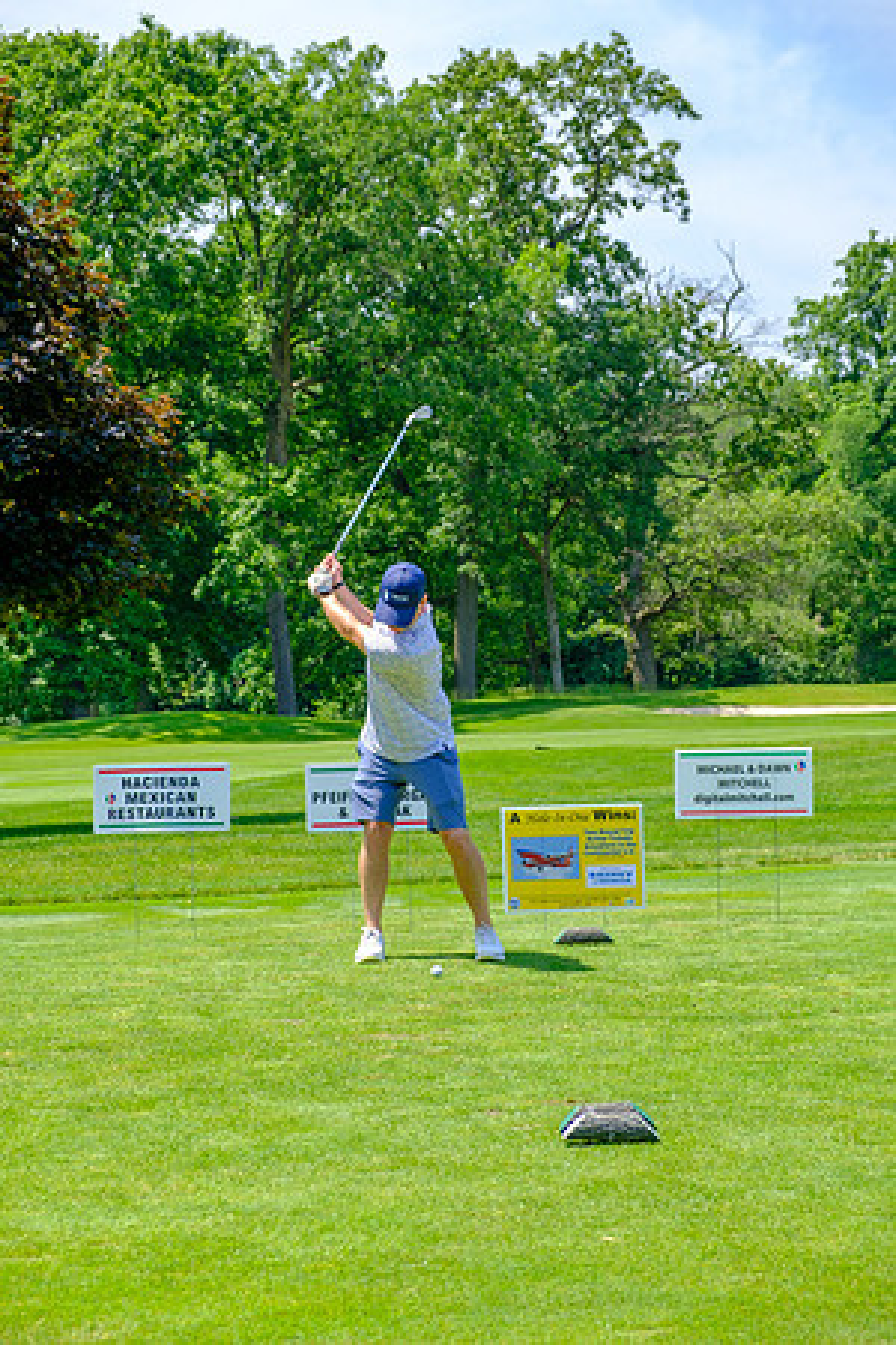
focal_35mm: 69
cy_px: 672
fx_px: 2576
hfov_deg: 19.7
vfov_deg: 29.2
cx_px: 448
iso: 200
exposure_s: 1/500
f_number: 5
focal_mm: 46.3
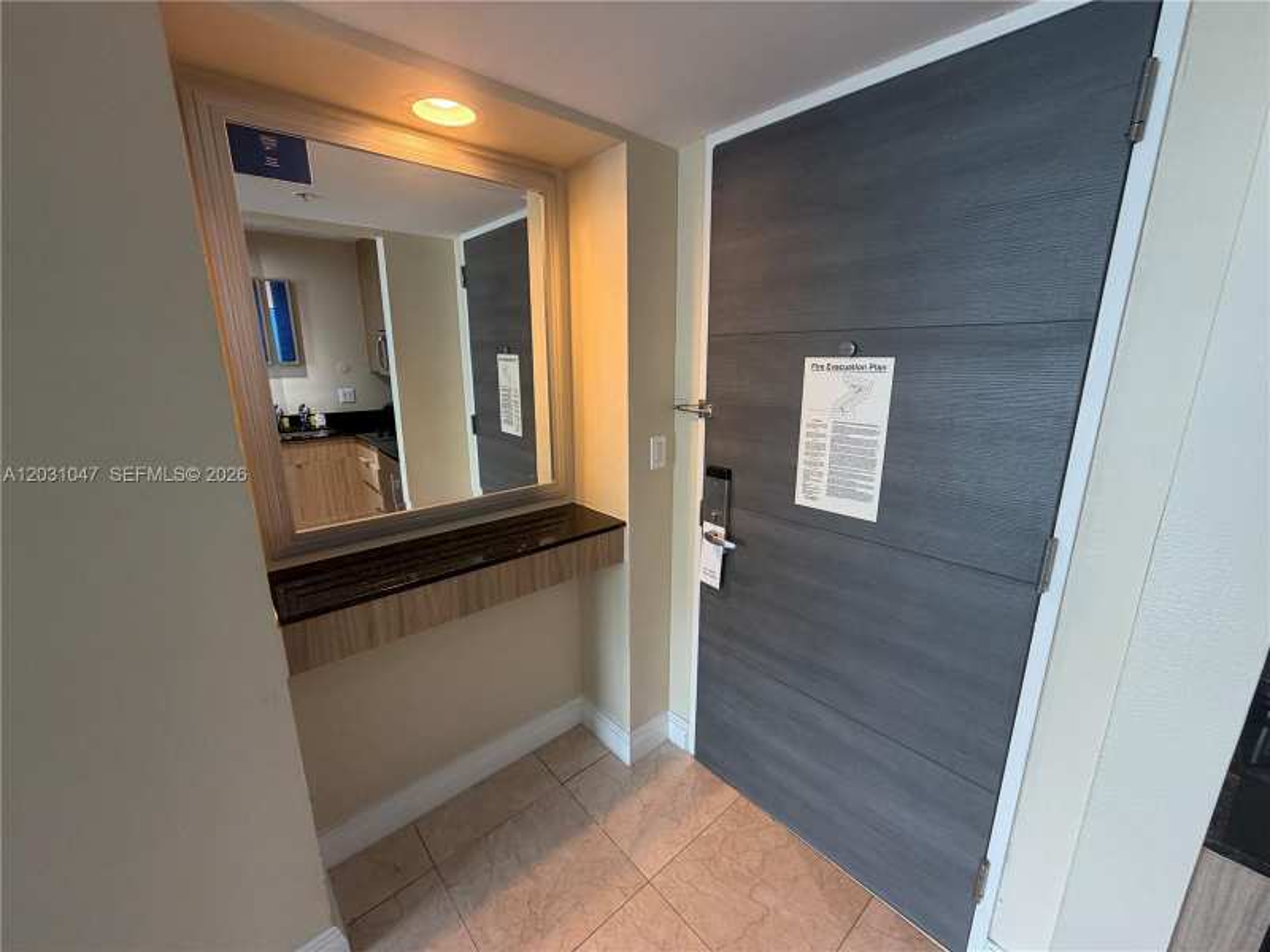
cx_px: 635
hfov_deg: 102.1
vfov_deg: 85.7
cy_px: 476
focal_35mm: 14
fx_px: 514
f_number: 2.2
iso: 200
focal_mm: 2.22
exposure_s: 1/60
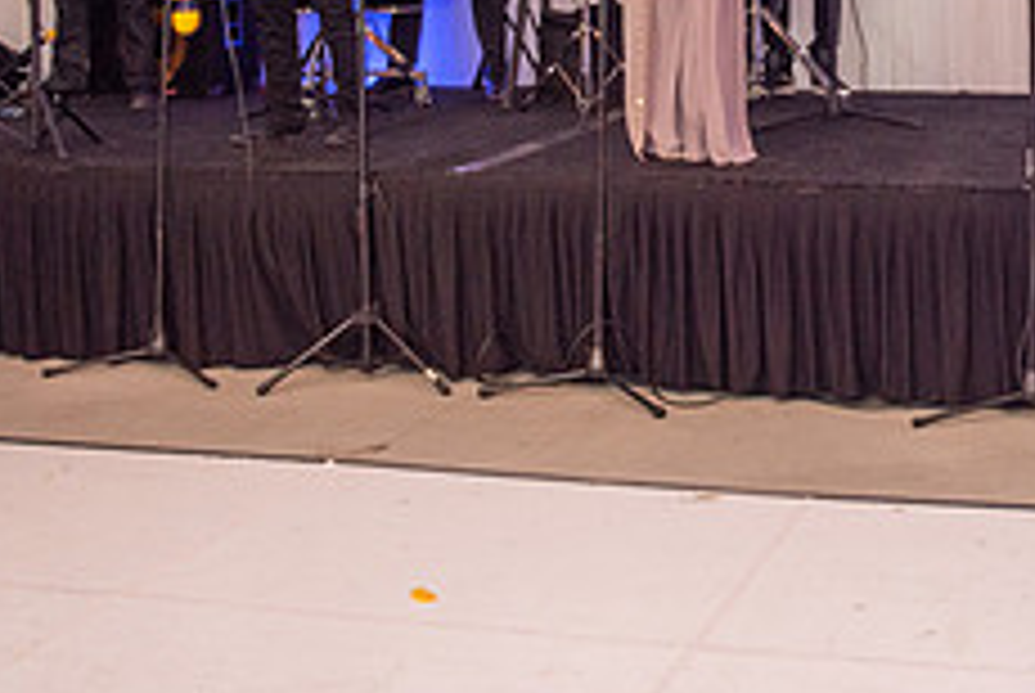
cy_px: -115
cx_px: 814
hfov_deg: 29.0
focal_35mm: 68
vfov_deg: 19.1
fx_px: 1957
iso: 1000
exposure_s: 1/160
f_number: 2.8
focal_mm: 27
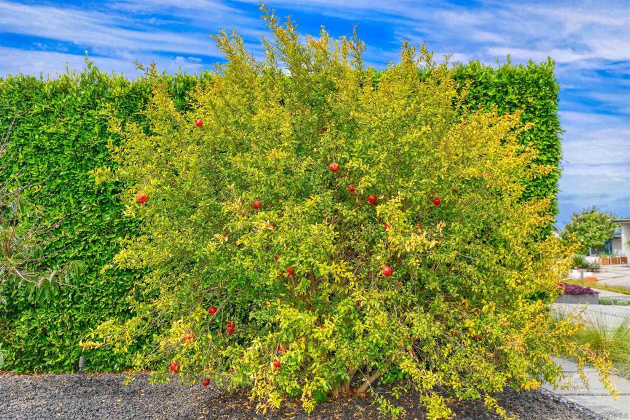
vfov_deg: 42.3
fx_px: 543
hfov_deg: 60.3
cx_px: 315
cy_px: 210
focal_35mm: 31
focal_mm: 31
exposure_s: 1/250
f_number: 5.6
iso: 100
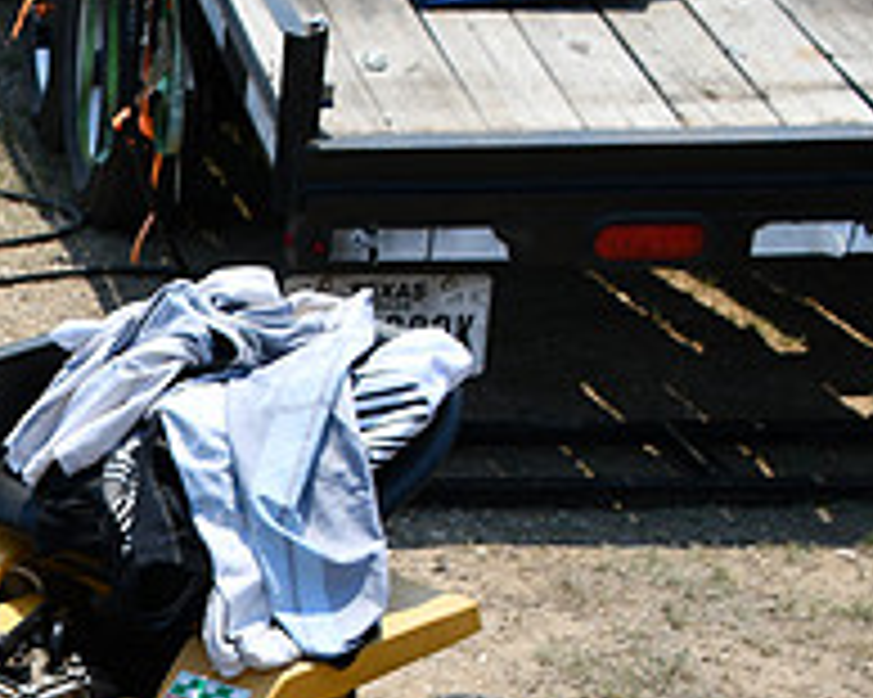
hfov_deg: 18.0
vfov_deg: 15.0
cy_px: 664
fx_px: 2608
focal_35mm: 101
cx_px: -189
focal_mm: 24
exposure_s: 1/320
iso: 100
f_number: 9
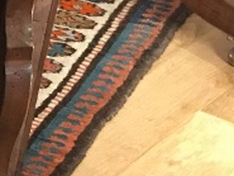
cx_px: -390
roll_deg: +1.2
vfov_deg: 7.9
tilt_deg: -29.7
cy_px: 118
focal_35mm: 188
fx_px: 1272
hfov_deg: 9.1
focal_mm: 4.15
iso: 100
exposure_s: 1/8
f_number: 2.2
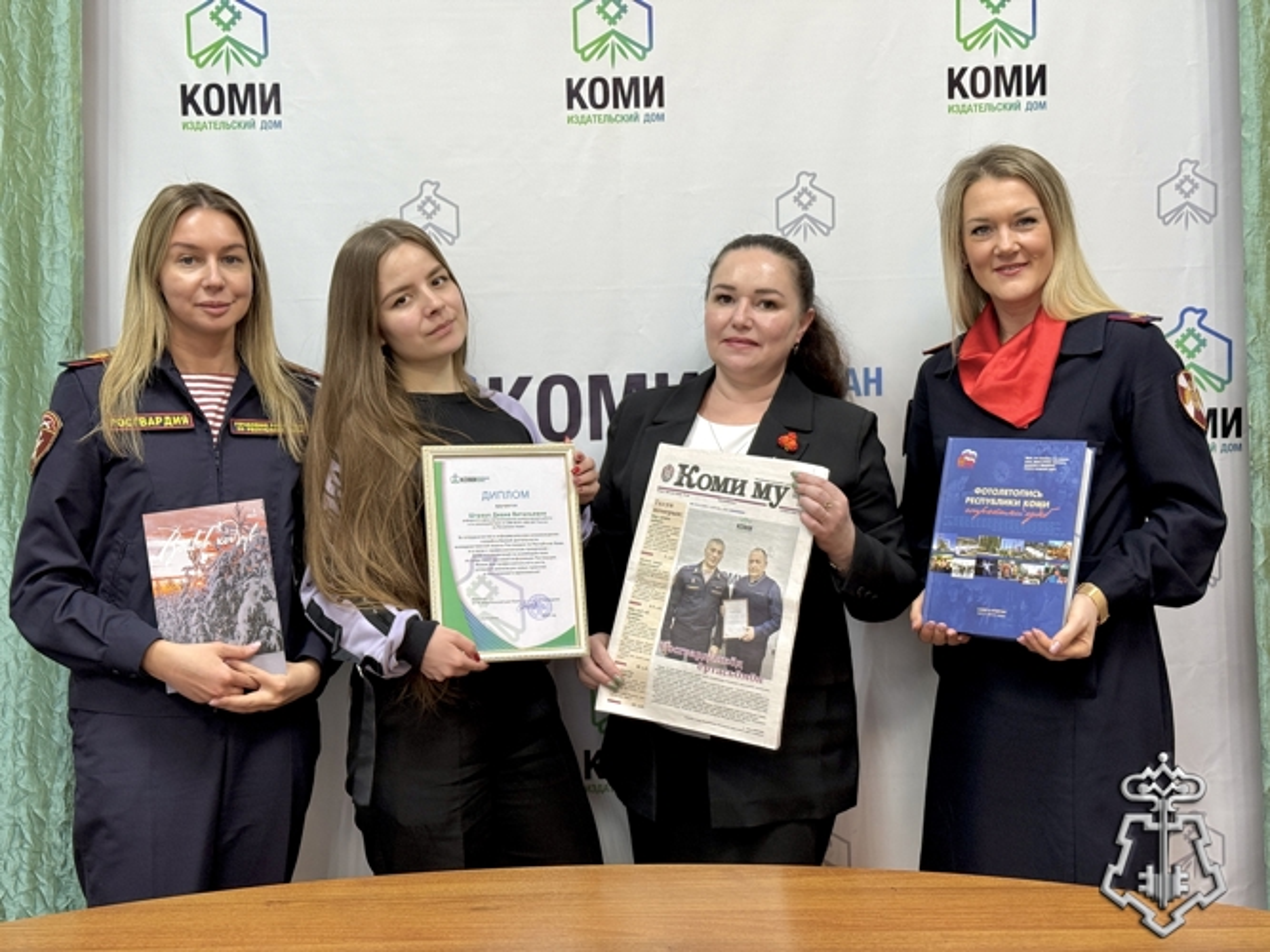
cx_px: 635
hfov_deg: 39.7
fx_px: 1761
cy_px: 476
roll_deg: +1.7
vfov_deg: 30.3
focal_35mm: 48
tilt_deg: -2.4
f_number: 1.78
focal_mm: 6.76
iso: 100
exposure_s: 1/100
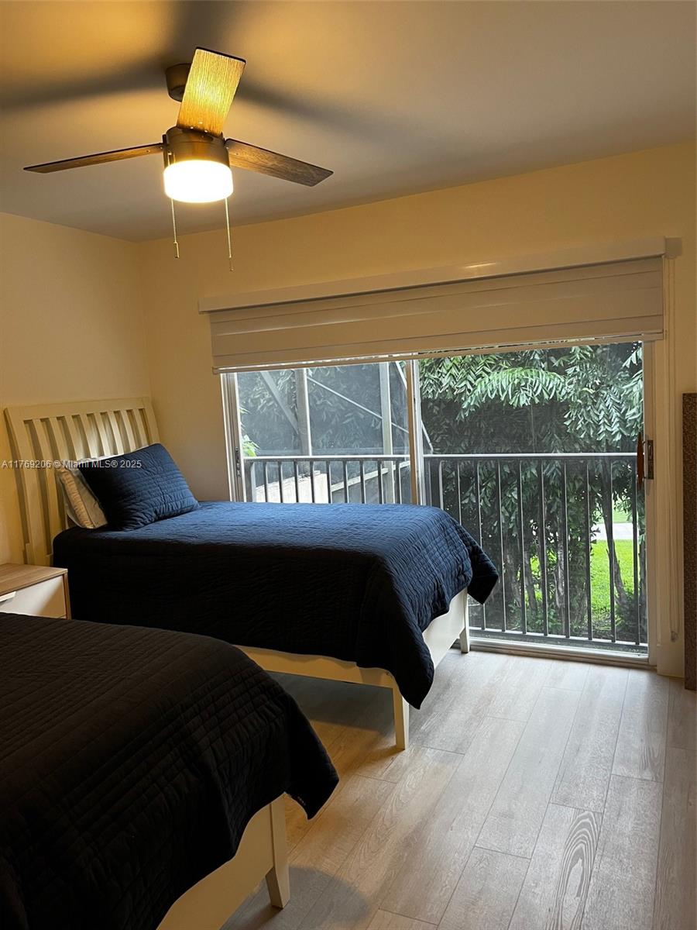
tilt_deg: -5.3
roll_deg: +3.5
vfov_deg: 67.3
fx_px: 698
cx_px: 348
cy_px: 465
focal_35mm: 26
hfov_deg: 53.1
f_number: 1.6
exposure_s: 1/60
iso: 125
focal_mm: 5.1
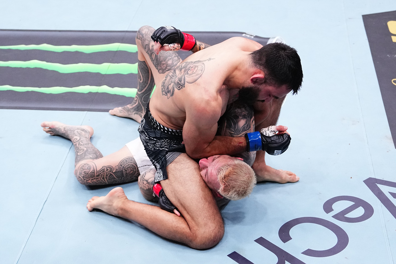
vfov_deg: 33.4
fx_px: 440
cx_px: 198
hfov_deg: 48.5
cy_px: 132
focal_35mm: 40
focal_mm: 40
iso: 3200
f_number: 2.8
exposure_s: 1/1600
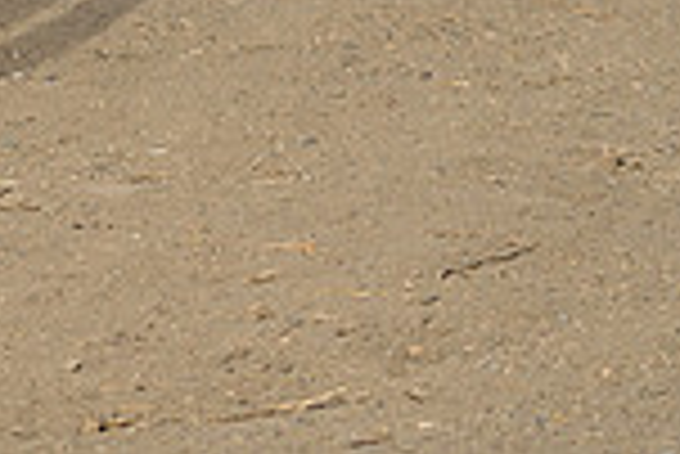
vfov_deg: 3.4
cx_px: -180
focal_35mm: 402
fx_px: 7600
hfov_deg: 5.1
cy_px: -411
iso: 125
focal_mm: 70
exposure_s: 1/3200
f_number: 4
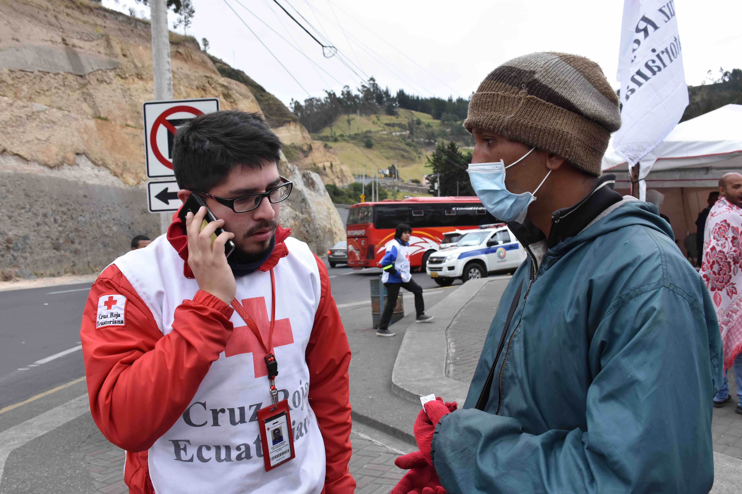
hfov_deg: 61.9
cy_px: 247
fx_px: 618
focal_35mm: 30
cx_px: 371
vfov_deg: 43.6
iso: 800
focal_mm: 20
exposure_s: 1/500
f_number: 8
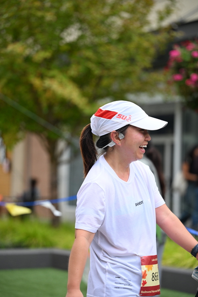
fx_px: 816
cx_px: 99
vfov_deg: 20.6
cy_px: 148
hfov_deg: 13.8
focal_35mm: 99
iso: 640
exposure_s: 1/2000
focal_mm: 99
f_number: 2.8
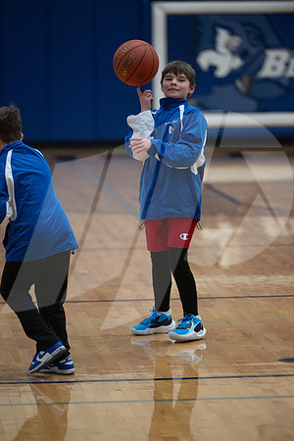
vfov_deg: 10.3
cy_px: 220
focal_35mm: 200
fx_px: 2450
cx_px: 147
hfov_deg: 6.9
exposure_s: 1/1000
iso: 6400
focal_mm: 200
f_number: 2.8
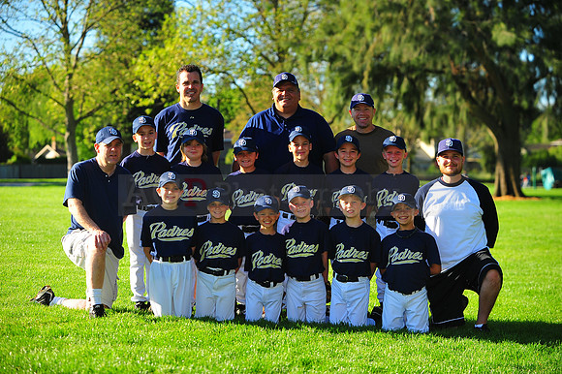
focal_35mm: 100
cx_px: 281
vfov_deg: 13.7
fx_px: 1560
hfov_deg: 20.4
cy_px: 187
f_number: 4
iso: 200
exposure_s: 1/800
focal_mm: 100
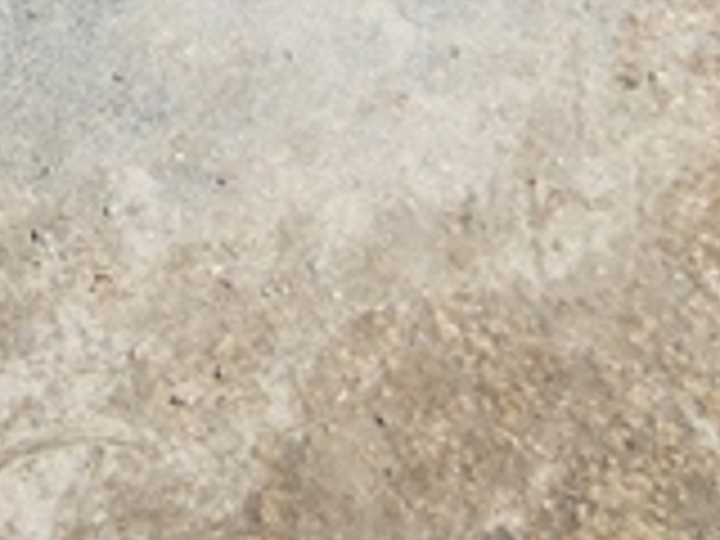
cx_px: -86
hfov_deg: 12.6
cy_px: -693
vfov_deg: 8.8
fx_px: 3203
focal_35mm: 154
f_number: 2.8
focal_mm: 4.5
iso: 110
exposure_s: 1/200
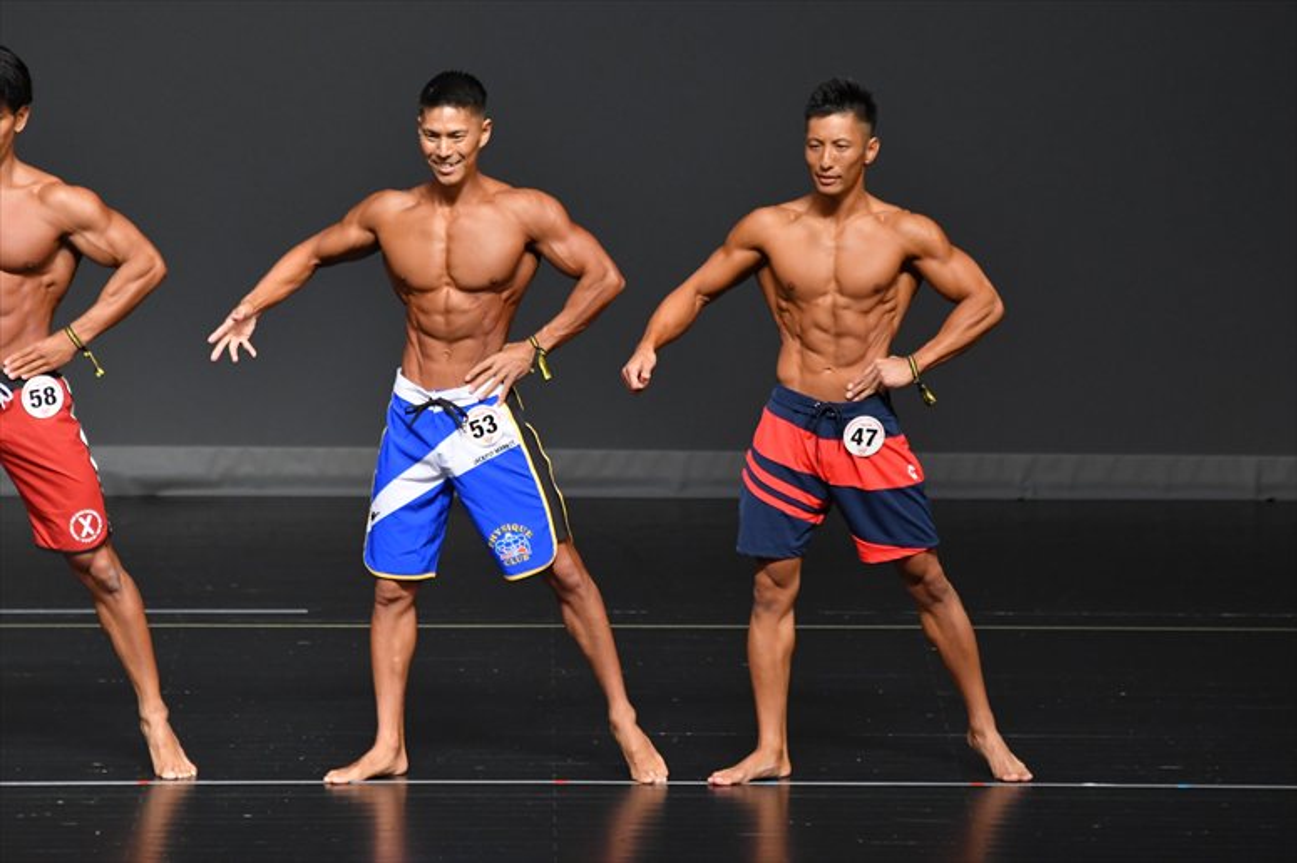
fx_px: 11343
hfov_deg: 6.5
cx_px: 648
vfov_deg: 4.4
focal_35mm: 315
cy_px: 432
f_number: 5.6
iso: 2500
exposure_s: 1/400
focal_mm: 210
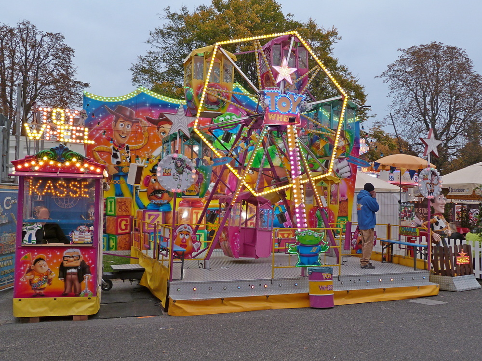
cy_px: 180
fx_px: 446
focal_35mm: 32
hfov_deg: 56.8
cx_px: 241
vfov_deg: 44.2
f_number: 3.6
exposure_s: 1/60
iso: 100
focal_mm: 5.7
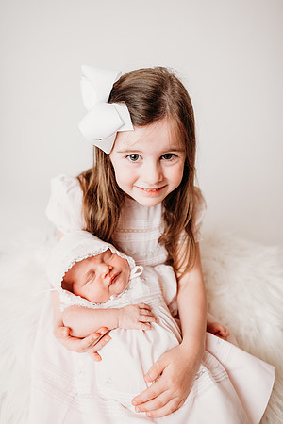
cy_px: 212
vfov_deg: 73.7
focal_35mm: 24
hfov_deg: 53.1
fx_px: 283
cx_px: 142
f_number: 2.8
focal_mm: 24
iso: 100
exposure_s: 1/200
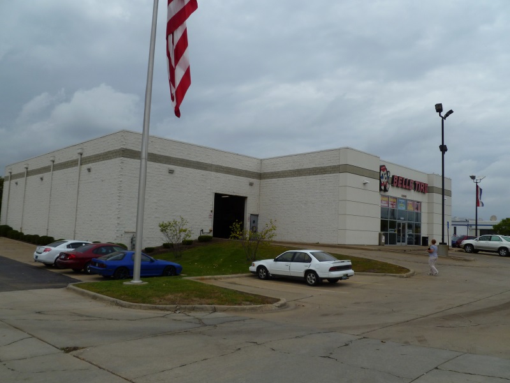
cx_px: 255
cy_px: 192
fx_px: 413
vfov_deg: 49.7
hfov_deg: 63.4
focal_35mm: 28
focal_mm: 5
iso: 80
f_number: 3.3
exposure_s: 1/1300
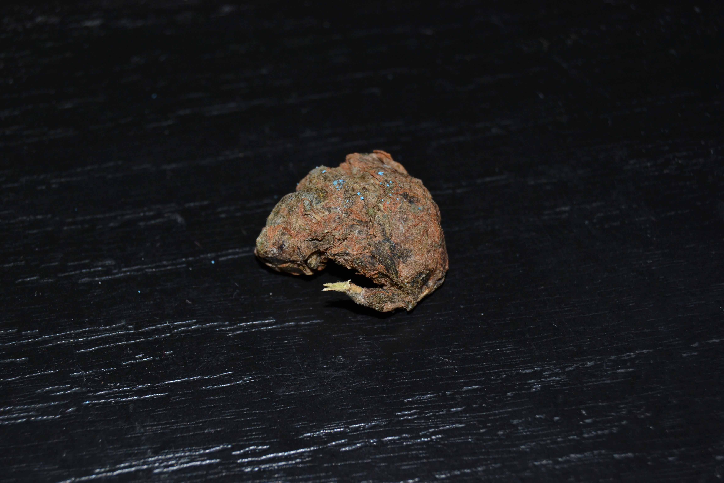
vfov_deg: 16.6
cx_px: 362
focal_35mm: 82
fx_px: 1659
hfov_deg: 24.6
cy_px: 242
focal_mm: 55
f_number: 8
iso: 100
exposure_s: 1/60
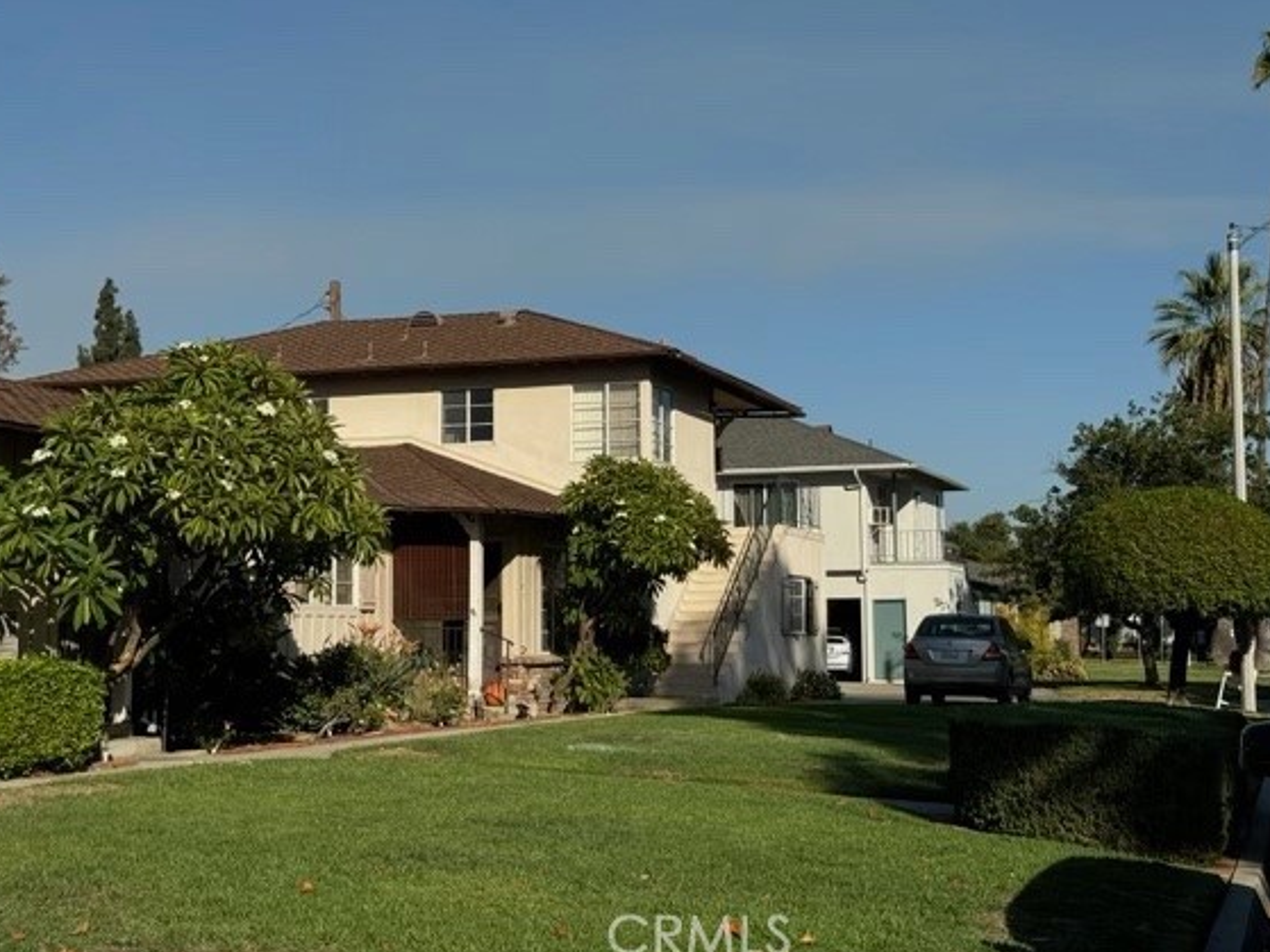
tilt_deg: +5.9
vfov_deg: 26.5
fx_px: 2017
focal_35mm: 55
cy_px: 423
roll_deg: +0.1
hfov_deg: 34.9
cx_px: 586
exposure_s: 1/5848
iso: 64
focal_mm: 6.76
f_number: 1.78
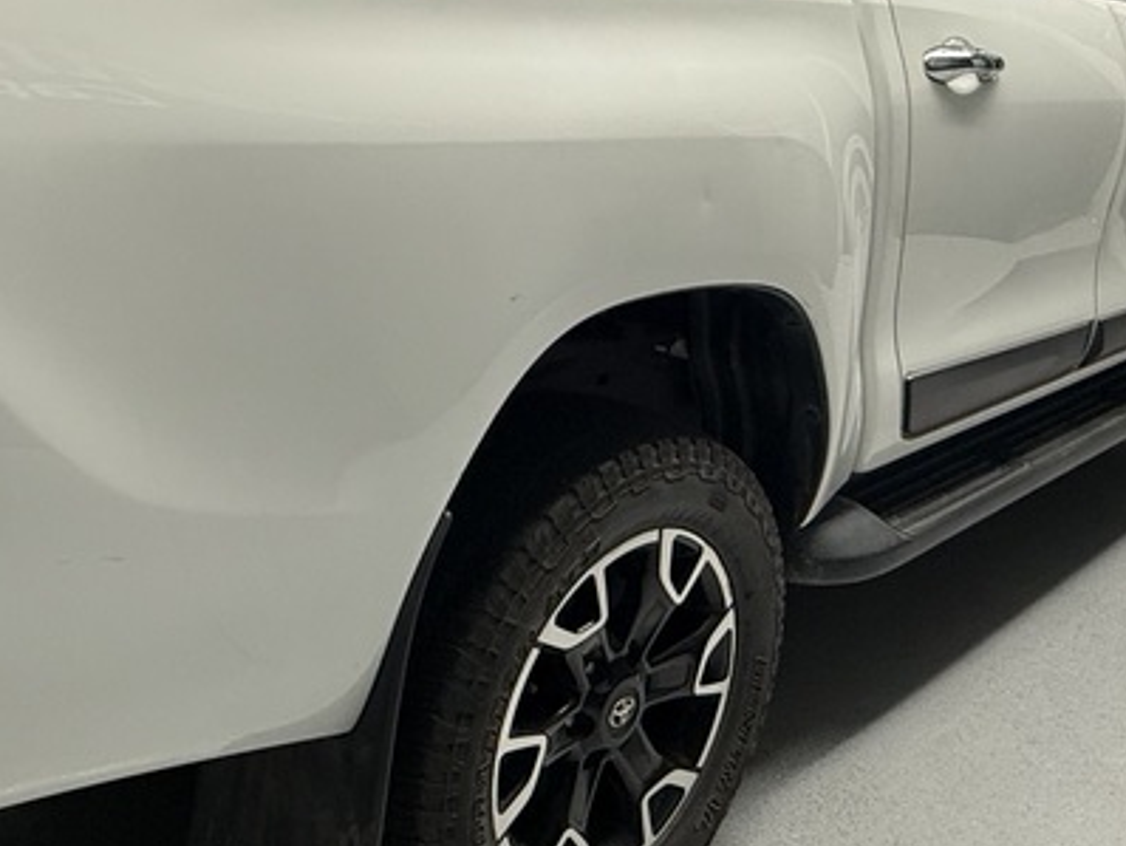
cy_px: 229
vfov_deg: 38.8
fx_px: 1172
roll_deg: +0.1
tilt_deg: -11.1
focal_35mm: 36
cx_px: 311
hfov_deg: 49.7
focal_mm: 2.22
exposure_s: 1/100
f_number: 2.2
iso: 200
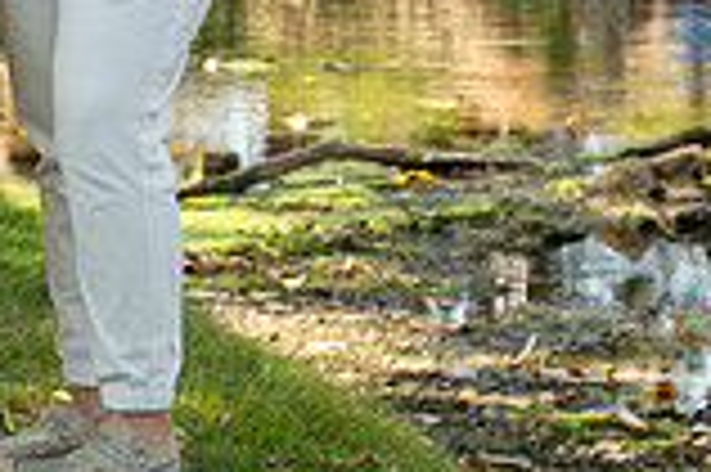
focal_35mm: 271
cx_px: -109
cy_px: -259
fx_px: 5347
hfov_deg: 7.6
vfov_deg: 5.0
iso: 250
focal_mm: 70
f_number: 5
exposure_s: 1/160
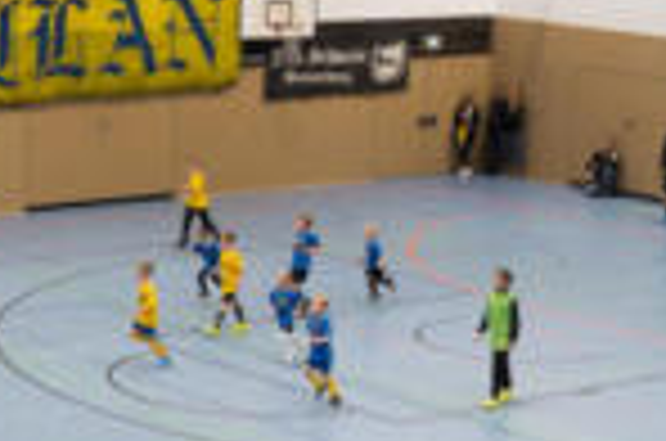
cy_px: 70
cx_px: 230
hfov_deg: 16.8
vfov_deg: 11.1
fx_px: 2252
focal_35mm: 122
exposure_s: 1/160
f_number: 4
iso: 1250
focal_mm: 24
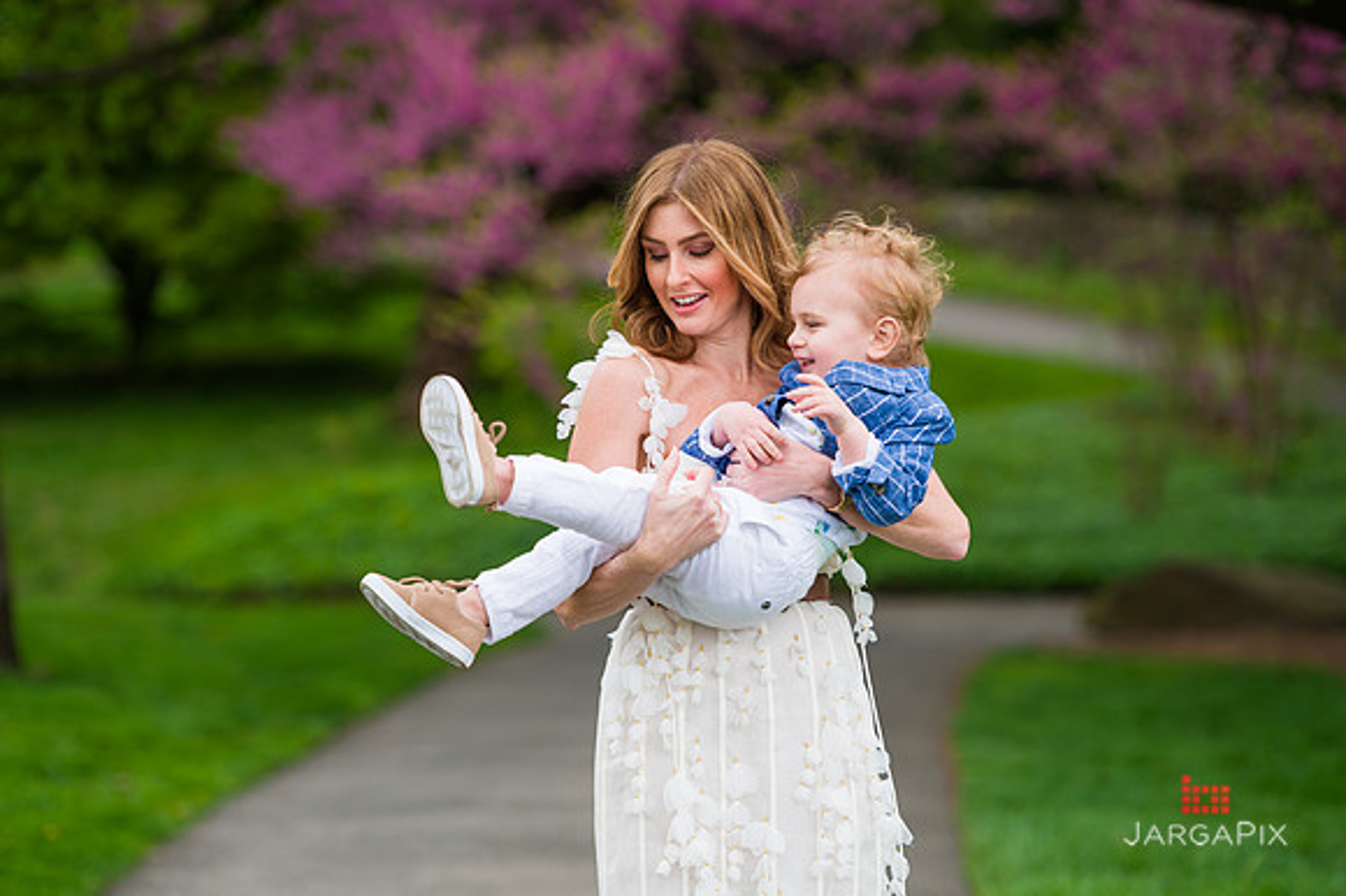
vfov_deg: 10.1
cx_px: 673
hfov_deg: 15.2
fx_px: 5044
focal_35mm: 135
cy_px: 448
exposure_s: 1/800
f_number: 3.5
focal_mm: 135
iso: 200
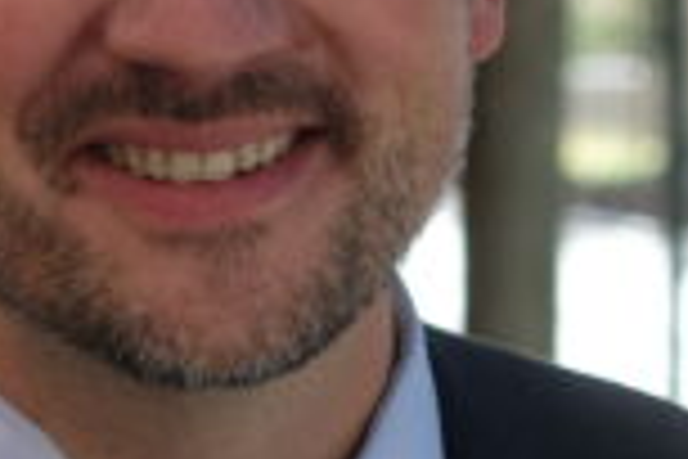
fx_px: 3784
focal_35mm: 198
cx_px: 121
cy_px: 65
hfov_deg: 10.4
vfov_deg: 6.9
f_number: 2.8
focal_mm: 27
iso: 200
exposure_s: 1/500
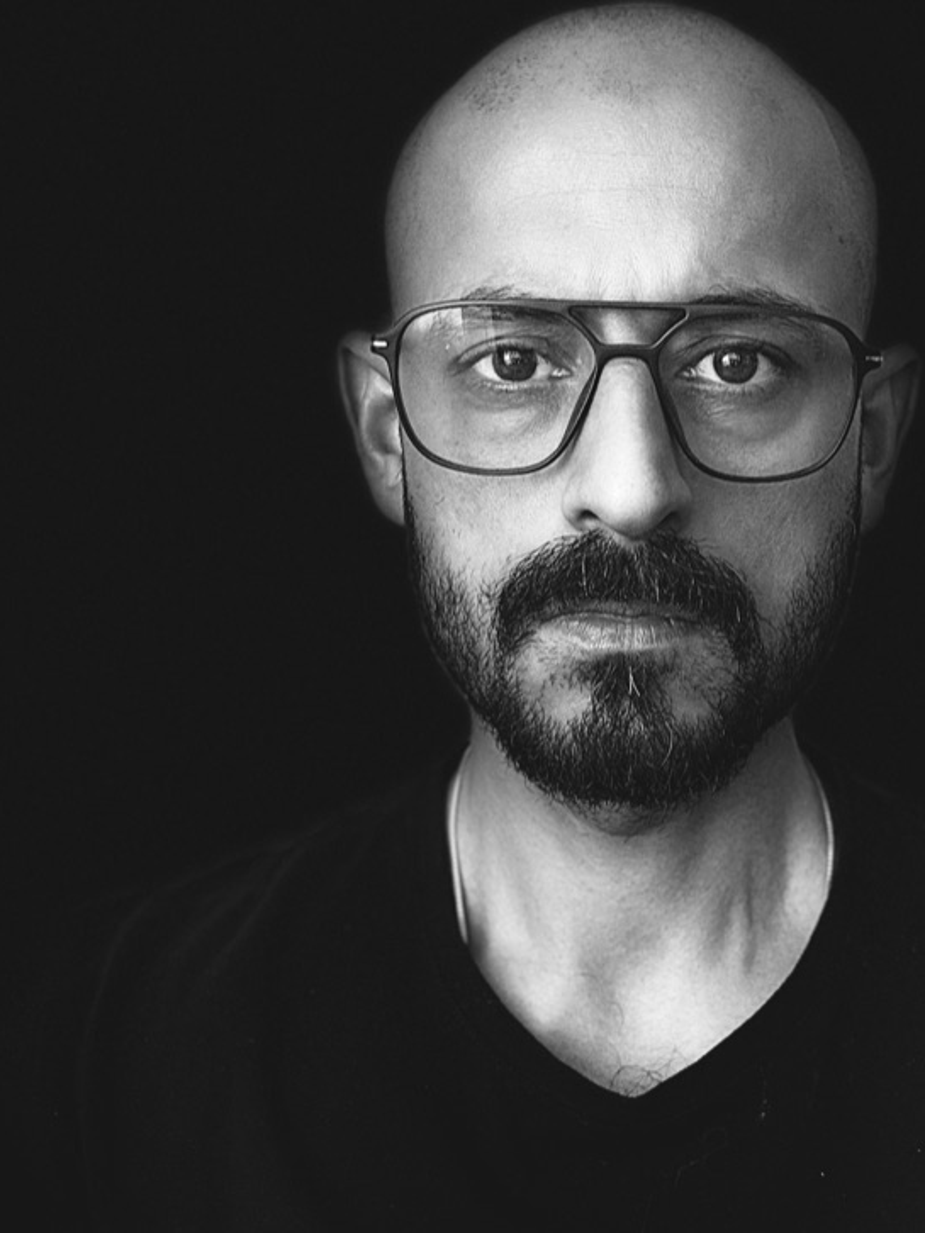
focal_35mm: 44
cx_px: 643
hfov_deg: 32.5
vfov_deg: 42.9
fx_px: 1568
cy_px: 592
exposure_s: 1/79
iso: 80
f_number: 1.9
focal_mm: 2.69
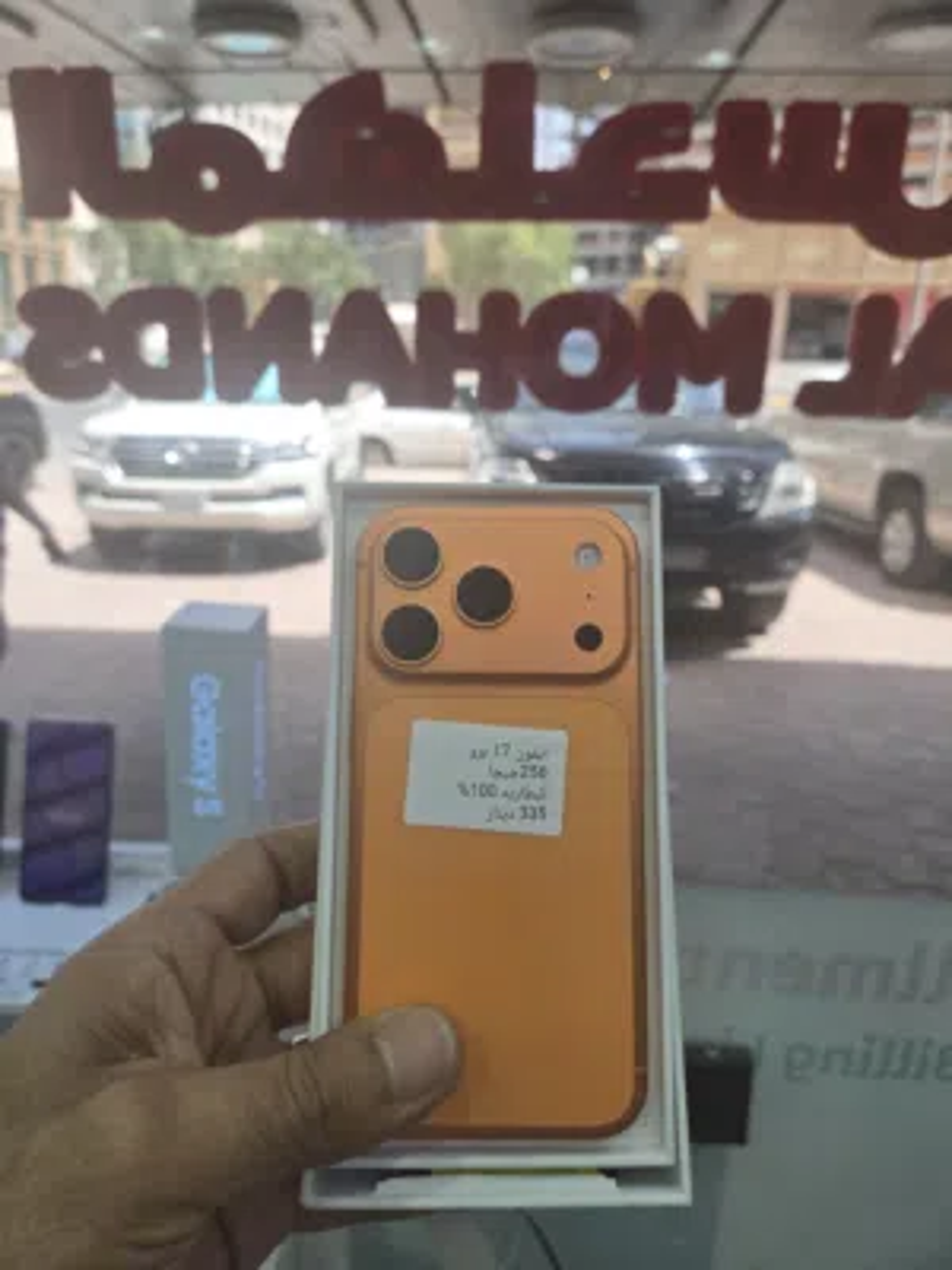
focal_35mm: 23
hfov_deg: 58.9
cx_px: 476
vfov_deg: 73.9
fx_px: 843
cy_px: 635
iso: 80
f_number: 1.8
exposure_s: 1/1686
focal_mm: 5.4
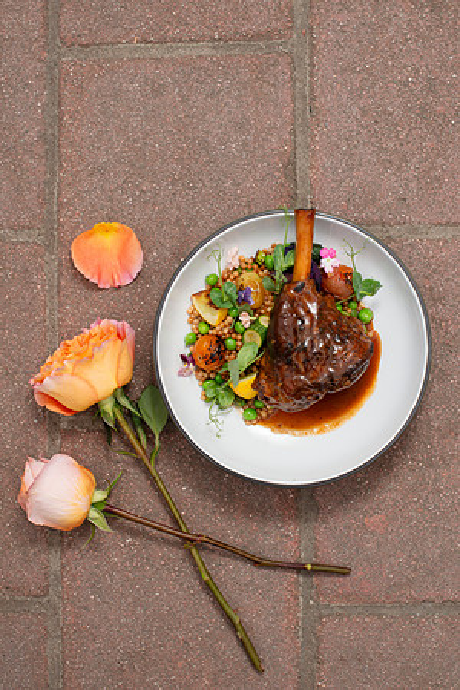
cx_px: 230
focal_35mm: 50
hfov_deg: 27.0
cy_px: 345
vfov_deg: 39.6
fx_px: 958
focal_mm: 50
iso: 200
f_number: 6.3
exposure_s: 1/200
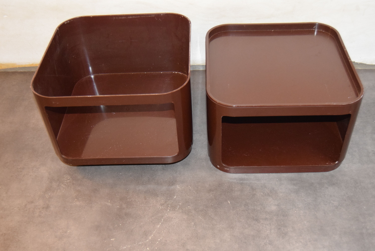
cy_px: 126
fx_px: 407
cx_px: 188
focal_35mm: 39
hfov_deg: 49.5
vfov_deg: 34.3
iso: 3200
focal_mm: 26
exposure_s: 1/50
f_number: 4
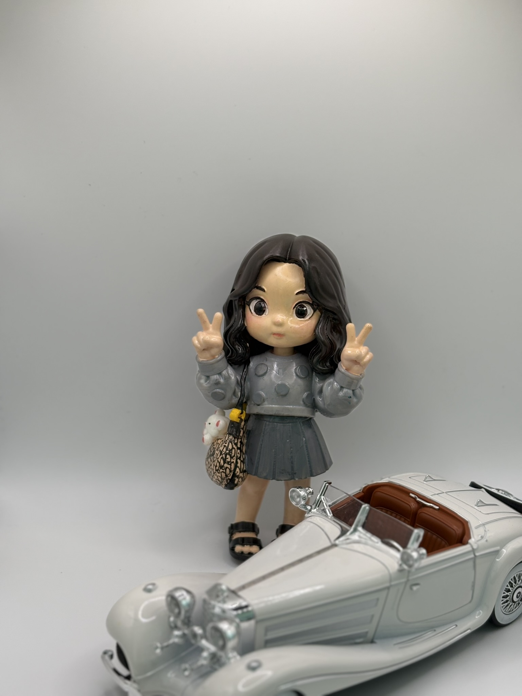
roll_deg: -1.5
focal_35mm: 52
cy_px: 348
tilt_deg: -19.6
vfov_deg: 36.8
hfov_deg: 28.0
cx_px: 261
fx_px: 1046
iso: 50
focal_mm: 5.96
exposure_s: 1/86
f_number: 1.6
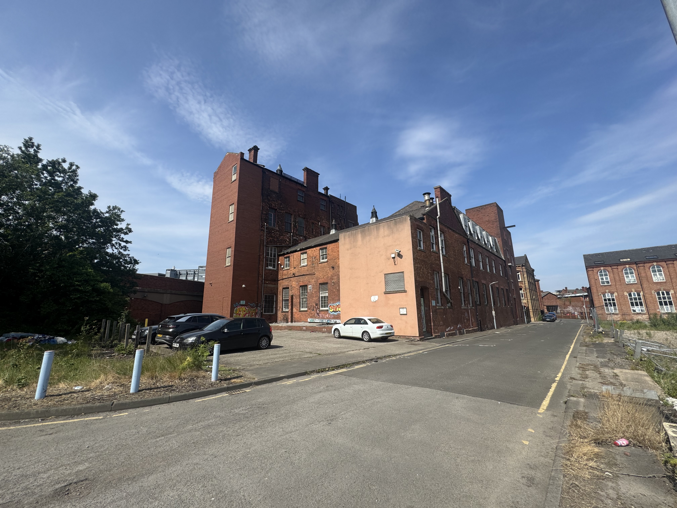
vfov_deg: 85.7
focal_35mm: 14
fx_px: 274
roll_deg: +0.9
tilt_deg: +14.0
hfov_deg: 102.1
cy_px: 254
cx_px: 338
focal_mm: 2.22
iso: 50
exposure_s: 1/2028
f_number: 2.2
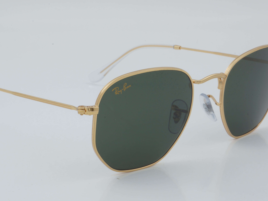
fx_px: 712
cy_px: 108
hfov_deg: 21.3
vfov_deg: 16.1
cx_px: 116
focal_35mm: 92
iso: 100
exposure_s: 1/4
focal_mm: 50
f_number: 29
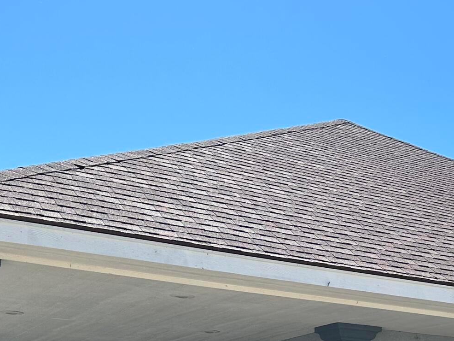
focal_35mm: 73
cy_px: 414
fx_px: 958
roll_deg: -1.1
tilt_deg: +4.2
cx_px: 408
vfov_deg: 19.0
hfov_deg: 25.8
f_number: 1.78
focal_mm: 6.86
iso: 80
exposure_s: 1/4184
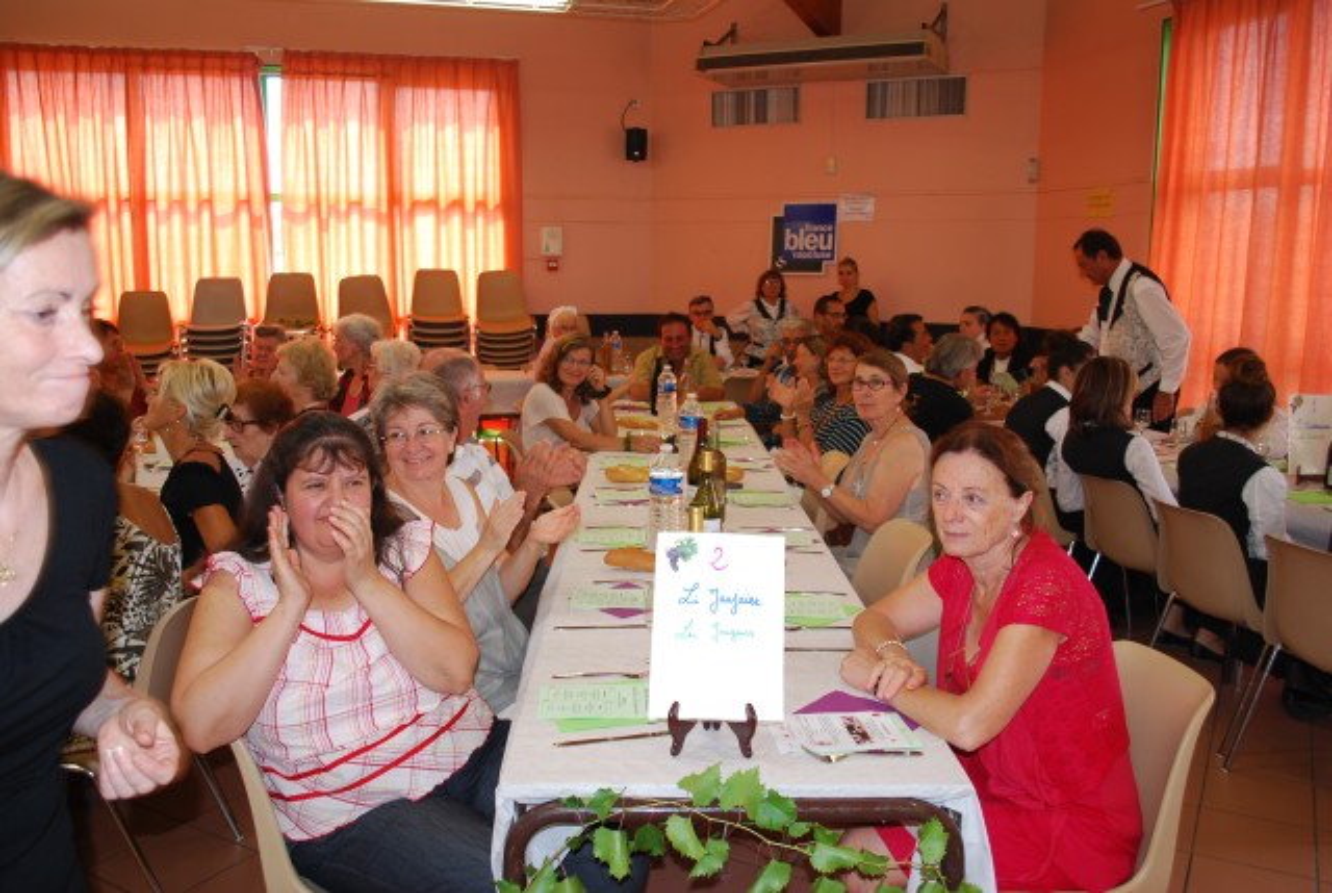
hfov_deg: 61.8
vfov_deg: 43.8
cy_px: 446
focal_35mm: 30
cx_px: 666
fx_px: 1112
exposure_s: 1/60
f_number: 3.8
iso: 200
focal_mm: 20
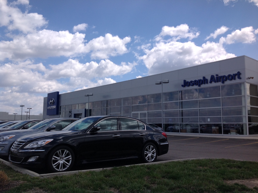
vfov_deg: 40.6
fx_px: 260
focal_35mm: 35
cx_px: 129
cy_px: 96
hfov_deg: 52.7
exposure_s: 1/2519
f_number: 2.4
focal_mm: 4.28
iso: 50
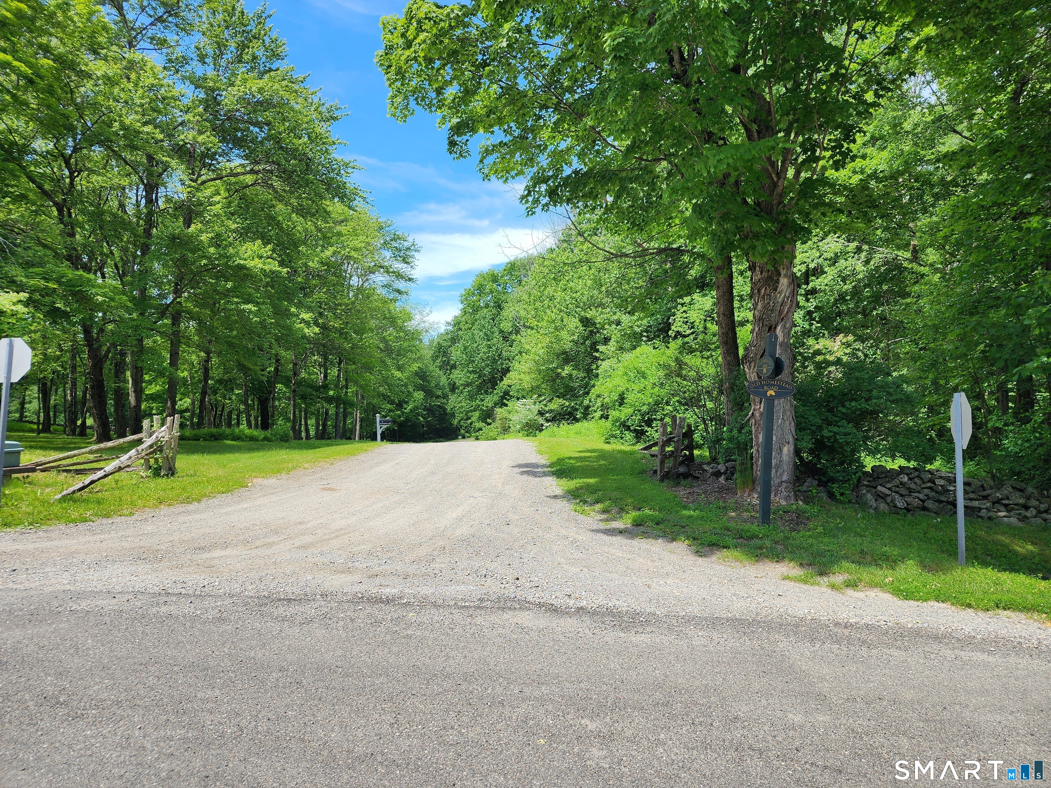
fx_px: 698
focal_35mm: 23
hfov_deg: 73.9
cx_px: 526
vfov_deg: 58.9
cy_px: 394
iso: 12
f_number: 1.8
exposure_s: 1/431
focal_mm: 6.4
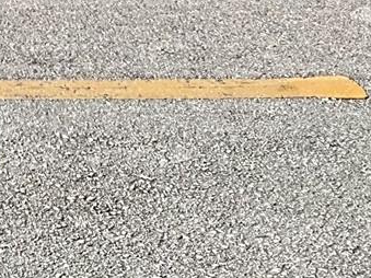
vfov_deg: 9.7
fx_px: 1468
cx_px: -258
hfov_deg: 13.2
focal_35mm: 137
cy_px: -366
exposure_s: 1/2801
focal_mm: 3
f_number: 1.8
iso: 25
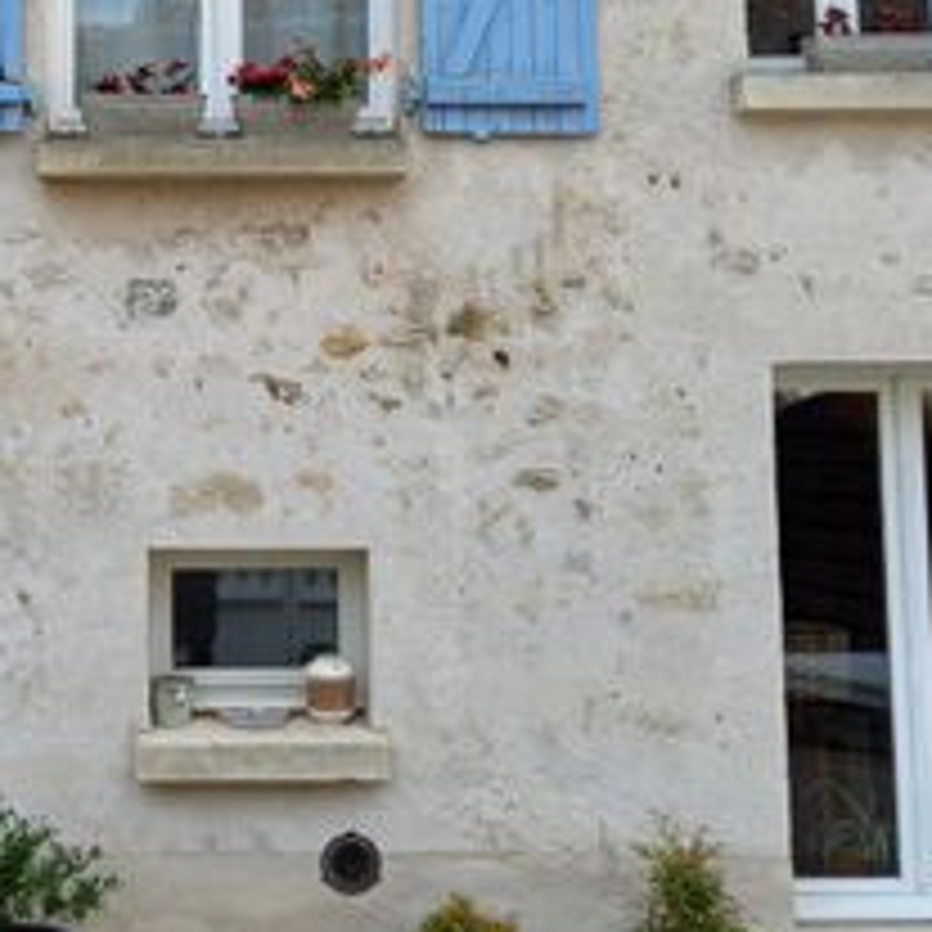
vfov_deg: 26.5
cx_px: 158
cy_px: 207
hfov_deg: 26.3
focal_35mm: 64
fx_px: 1950
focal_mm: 4.6
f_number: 2
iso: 25
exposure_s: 1/280
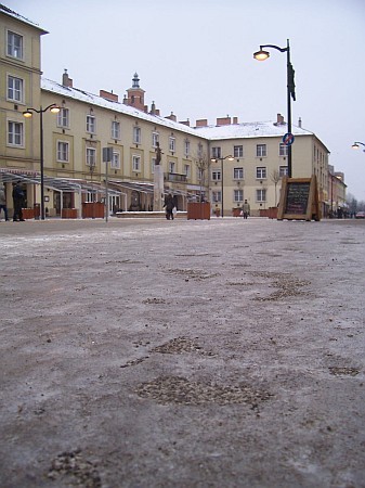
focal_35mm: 34
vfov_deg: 54.0
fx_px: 478
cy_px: 244
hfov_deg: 41.8
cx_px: 182
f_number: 2.7
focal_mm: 5.6
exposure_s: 1/125
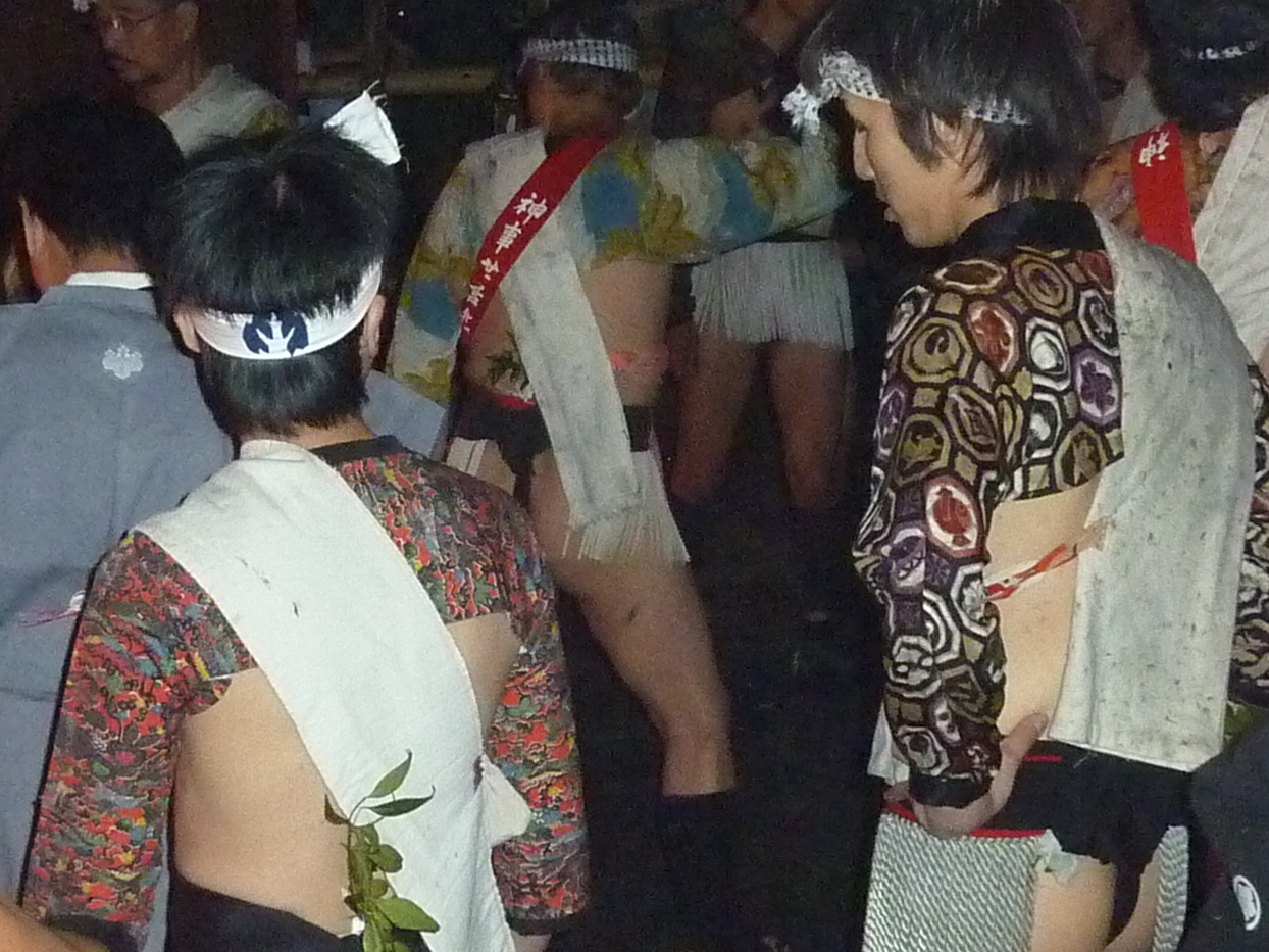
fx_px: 2896
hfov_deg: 24.7
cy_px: 594
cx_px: 524
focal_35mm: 79
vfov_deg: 18.6
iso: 500
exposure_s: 1/30
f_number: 3.3
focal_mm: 4.4
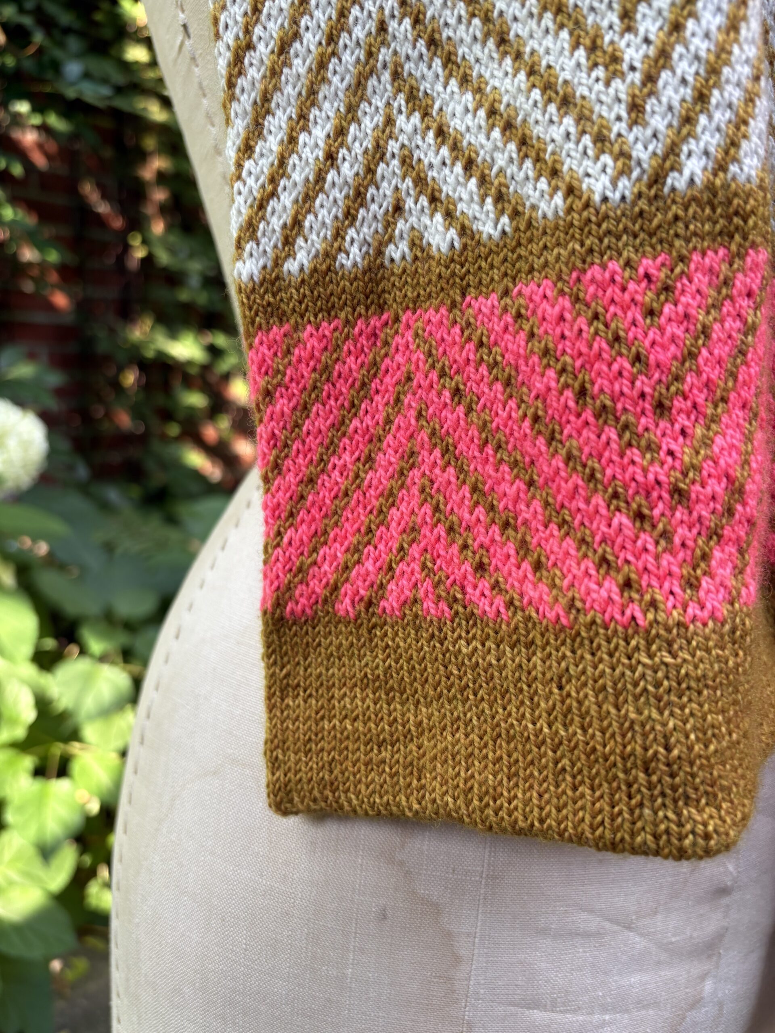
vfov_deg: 67.3
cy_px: 516
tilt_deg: -8.6
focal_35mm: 26
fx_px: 776
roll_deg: -0.3
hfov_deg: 53.1
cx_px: 388
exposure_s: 1/122
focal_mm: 5.96
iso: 50
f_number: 1.6
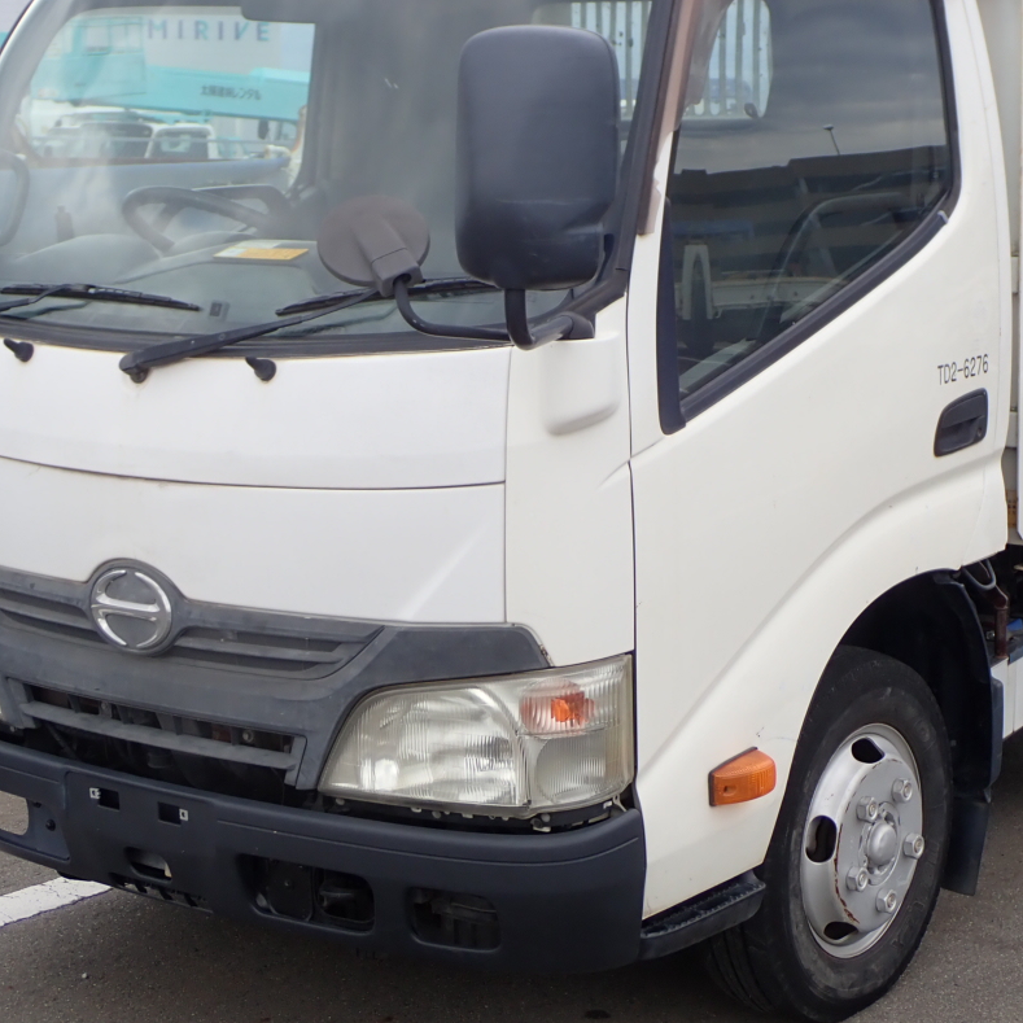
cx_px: 629
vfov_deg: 26.1
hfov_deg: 26.0
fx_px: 2207
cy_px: 453
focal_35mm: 66
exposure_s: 1/200
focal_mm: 8.41
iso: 100
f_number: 4.5
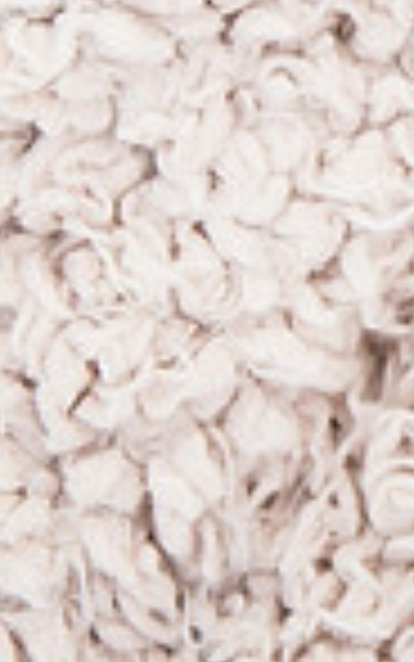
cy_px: -145
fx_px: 4238
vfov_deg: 8.8
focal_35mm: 235
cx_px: 833
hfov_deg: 5.5
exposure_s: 1/500
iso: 100
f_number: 2.8
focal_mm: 44
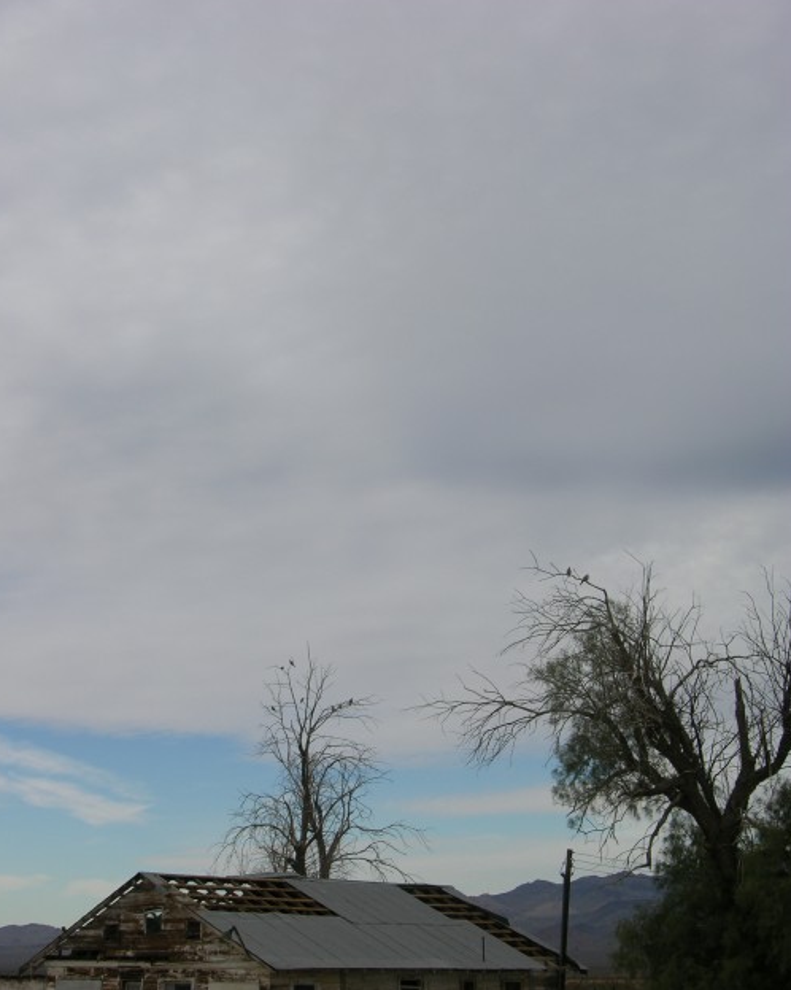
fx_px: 1903
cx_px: 338
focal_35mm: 65
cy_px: 590
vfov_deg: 29.1
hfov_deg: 23.5
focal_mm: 13.7
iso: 50
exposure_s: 1/322
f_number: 5.5
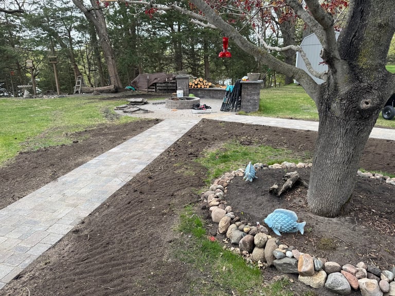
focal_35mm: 24
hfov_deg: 71.6
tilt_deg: -17.4
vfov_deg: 56.8
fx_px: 274
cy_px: 148
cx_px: 198
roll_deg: +0.3
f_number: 1.78
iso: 80
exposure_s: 1/1026
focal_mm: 6.76
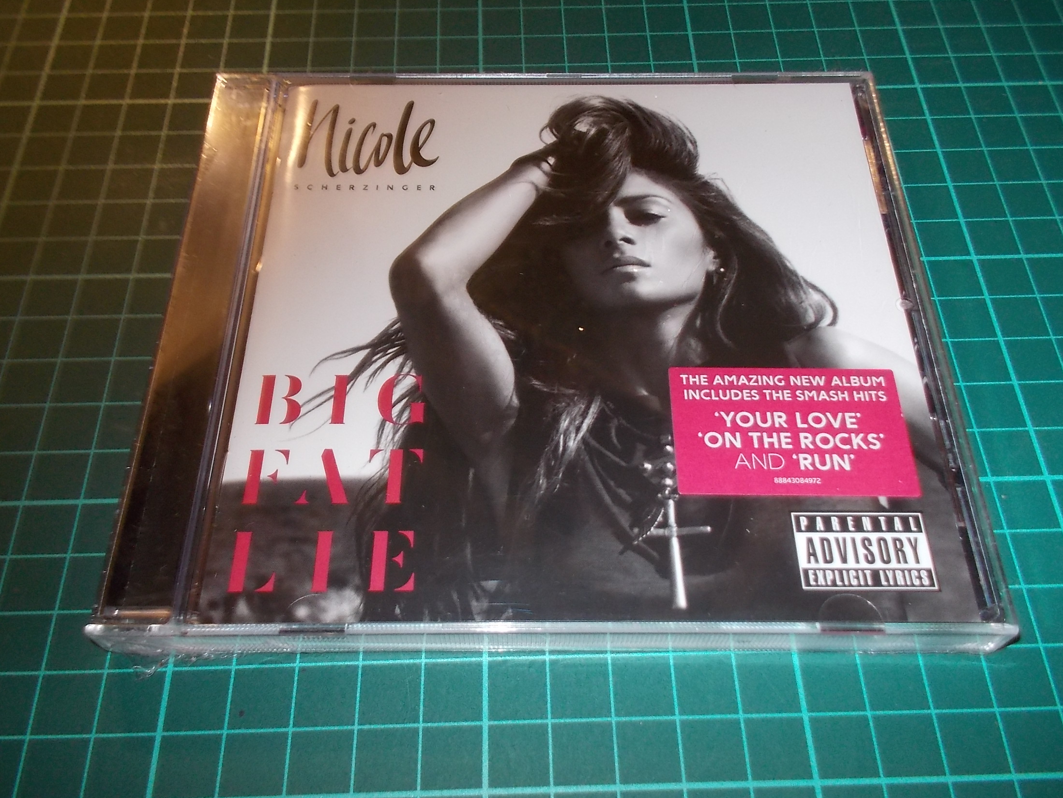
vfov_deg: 46.8
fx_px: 921
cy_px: 408
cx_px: 534
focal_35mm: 30
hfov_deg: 60.0
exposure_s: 1/30
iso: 200
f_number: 3.3
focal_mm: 4.1
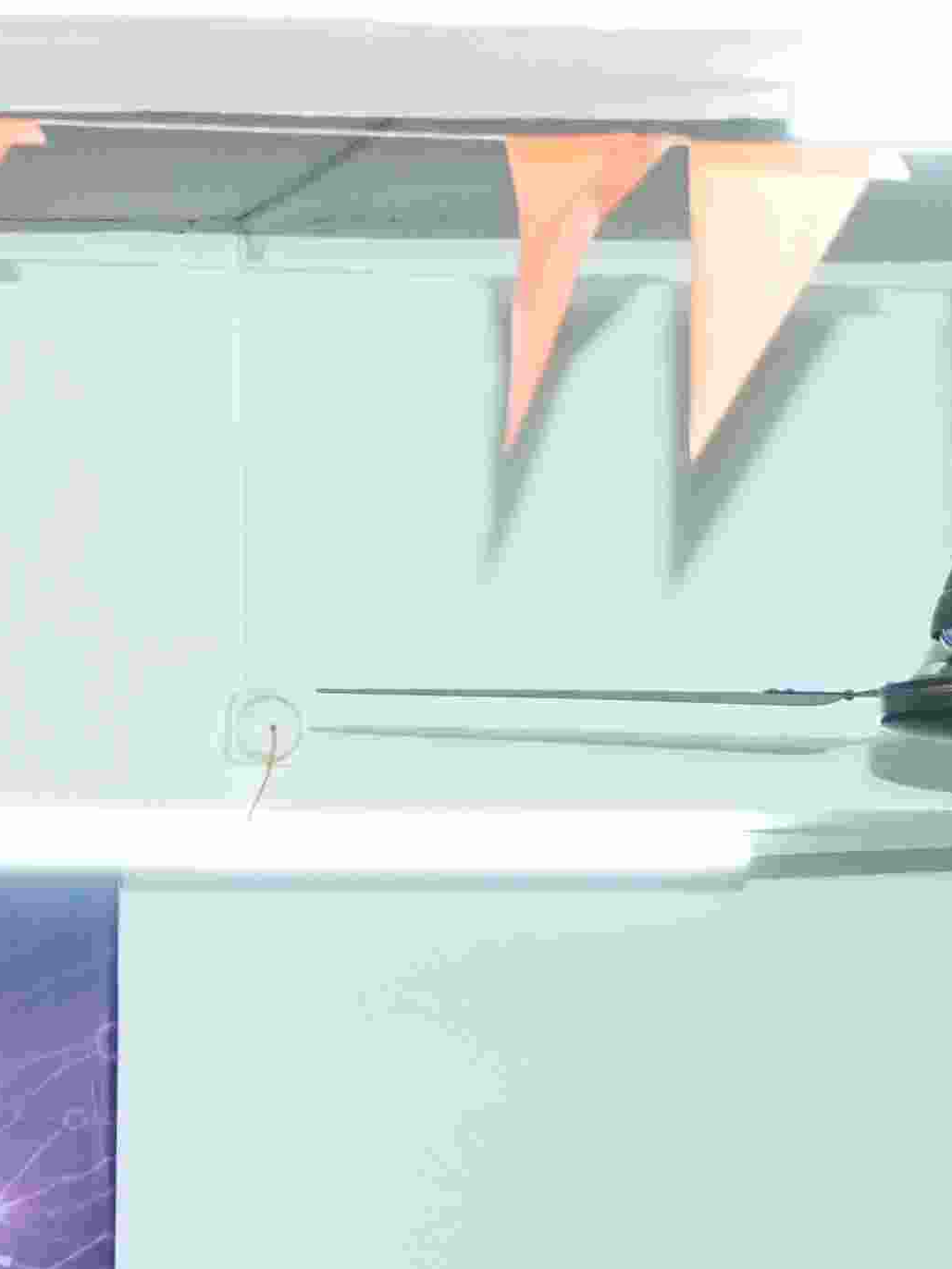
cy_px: 1717
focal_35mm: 221
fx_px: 8104
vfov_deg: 8.8
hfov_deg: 6.2
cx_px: -1825
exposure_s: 1/125
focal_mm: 45
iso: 2000
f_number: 4
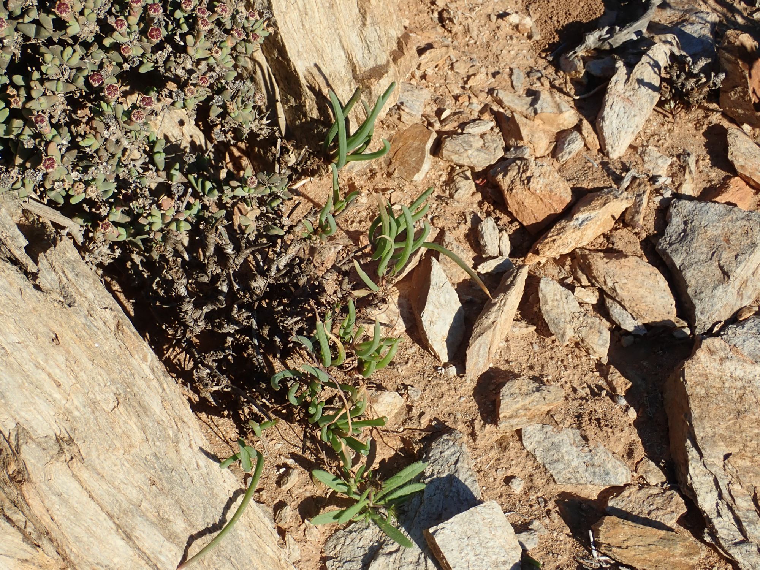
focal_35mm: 46
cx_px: 380
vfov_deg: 31.5
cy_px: 285
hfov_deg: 41.2
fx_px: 1010
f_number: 4.5
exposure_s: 1/500
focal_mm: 8.41
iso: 100
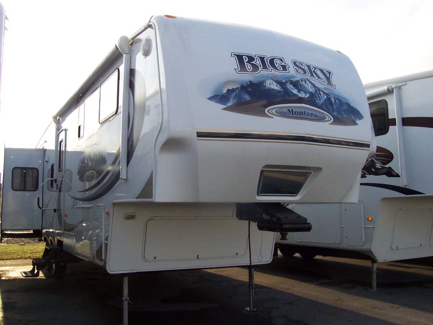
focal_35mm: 37
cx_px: 216
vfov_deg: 38.7
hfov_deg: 50.1
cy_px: 162
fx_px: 463
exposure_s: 1/180
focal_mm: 5.6
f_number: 5.6
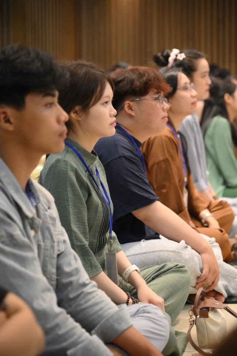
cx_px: 118
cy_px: 178
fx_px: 1038
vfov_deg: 19.5
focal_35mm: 105
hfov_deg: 13.0
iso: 4000
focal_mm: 105
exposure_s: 1/100
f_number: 4
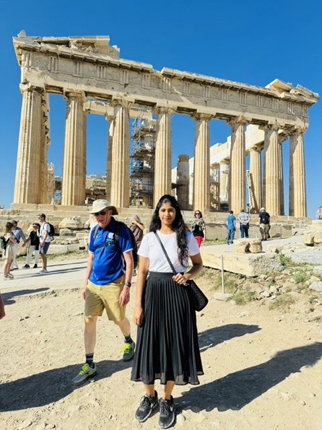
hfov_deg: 56.8
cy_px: 215
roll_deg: -1.5
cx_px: 161
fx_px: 298
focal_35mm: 24
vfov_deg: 71.6
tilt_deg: +3.7
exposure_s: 1/7092
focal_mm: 6.86
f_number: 1.78
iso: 80
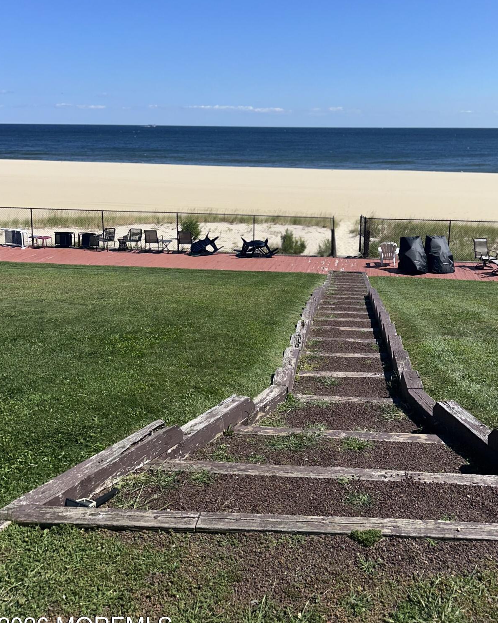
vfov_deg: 52.5
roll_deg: -1.7
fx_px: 627
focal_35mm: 34
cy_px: 247
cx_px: 290
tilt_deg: -11.3
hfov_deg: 43.2
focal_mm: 5.7
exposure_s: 1/8696
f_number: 1.5
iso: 32
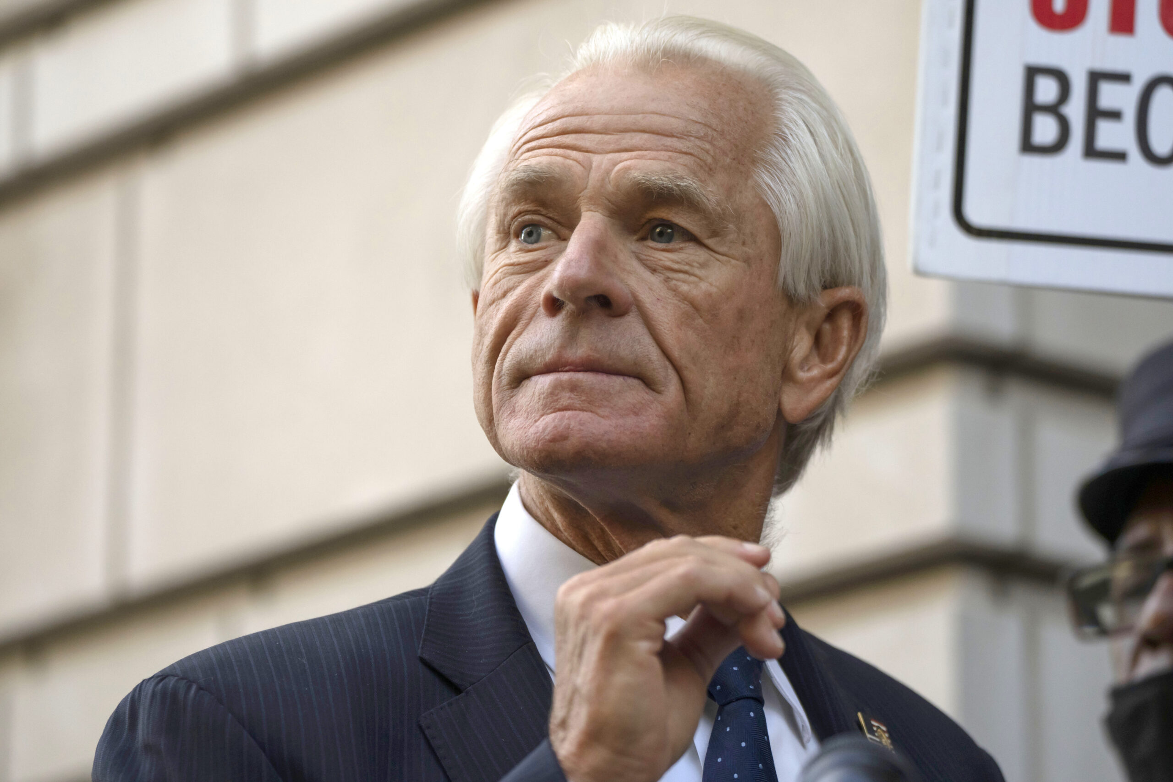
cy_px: 391
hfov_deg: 12.0
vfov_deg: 8.0
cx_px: 586
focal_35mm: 171
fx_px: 5572
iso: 2000
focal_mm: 171
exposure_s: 1/800
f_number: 5.6
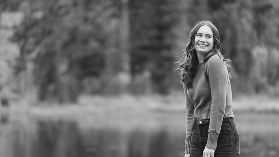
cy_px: 80
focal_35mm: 168
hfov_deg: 12.8
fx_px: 1243
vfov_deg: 7.2
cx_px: 139
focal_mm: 159
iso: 250
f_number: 2.8
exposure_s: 1/160
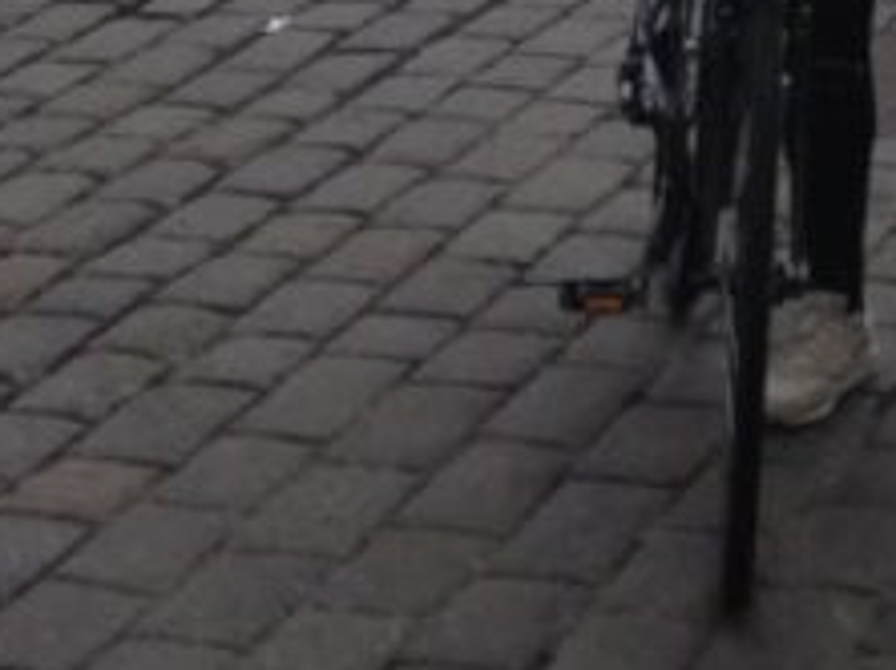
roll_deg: -0.3
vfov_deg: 9.4
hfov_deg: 14.0
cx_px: 993
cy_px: -997
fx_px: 3568
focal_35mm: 138
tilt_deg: +8.8
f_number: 2.4
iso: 50
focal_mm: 4.12
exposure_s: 1/120
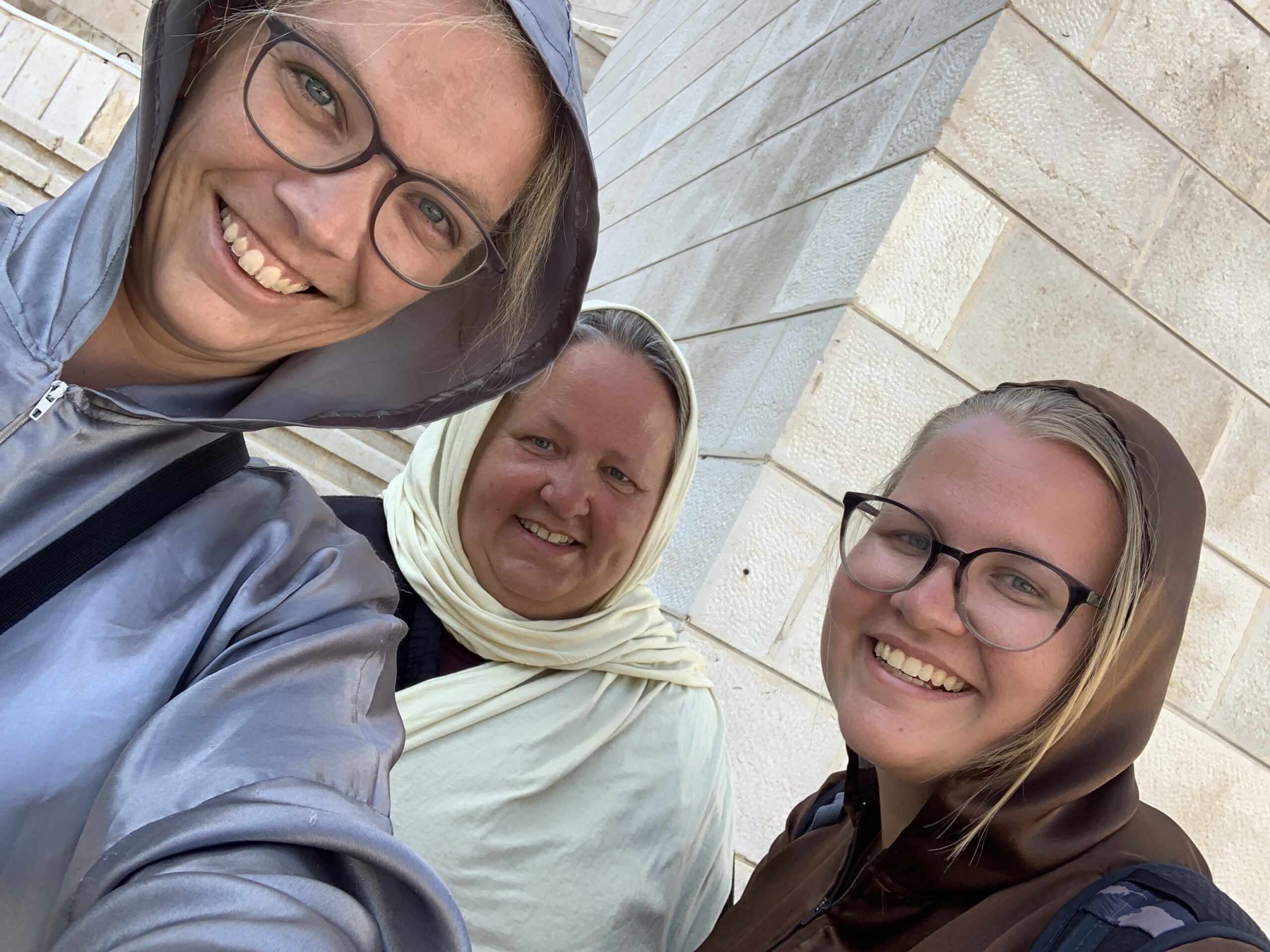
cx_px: 635
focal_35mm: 32
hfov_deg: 56.8
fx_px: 1174
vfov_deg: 44.2
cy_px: 476
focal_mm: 2.87
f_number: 2.2
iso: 16
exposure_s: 1/154
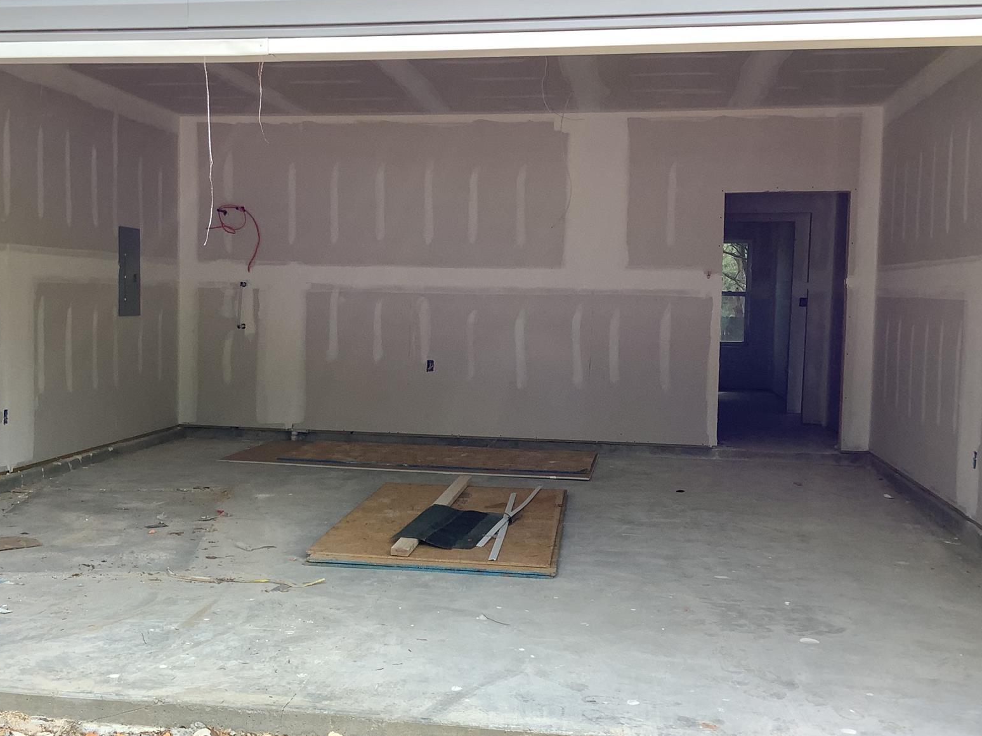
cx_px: 407
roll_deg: -0.5
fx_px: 1163
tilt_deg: -4.9
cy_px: 380
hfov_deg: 45.6
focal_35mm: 41
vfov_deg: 35.1
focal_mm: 3.3
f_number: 2.4
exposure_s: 1/181
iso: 25
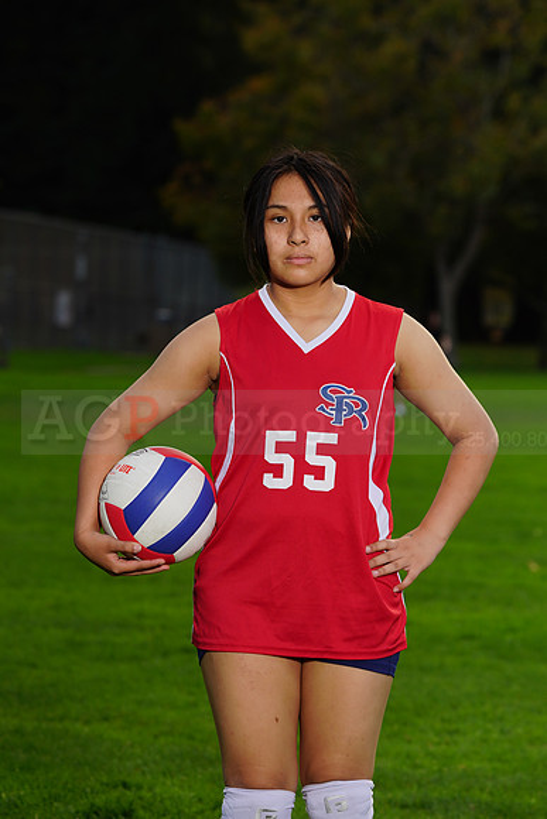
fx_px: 4624
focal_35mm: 203
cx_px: 274
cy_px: 410
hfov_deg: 6.8
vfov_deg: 10.1
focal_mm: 203
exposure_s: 1/250
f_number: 9
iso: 160
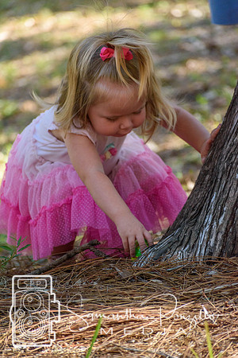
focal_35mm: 278
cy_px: 179
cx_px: 119
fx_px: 2752
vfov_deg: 7.4
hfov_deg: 5.0
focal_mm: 185
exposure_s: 1/1000
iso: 720
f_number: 5.3
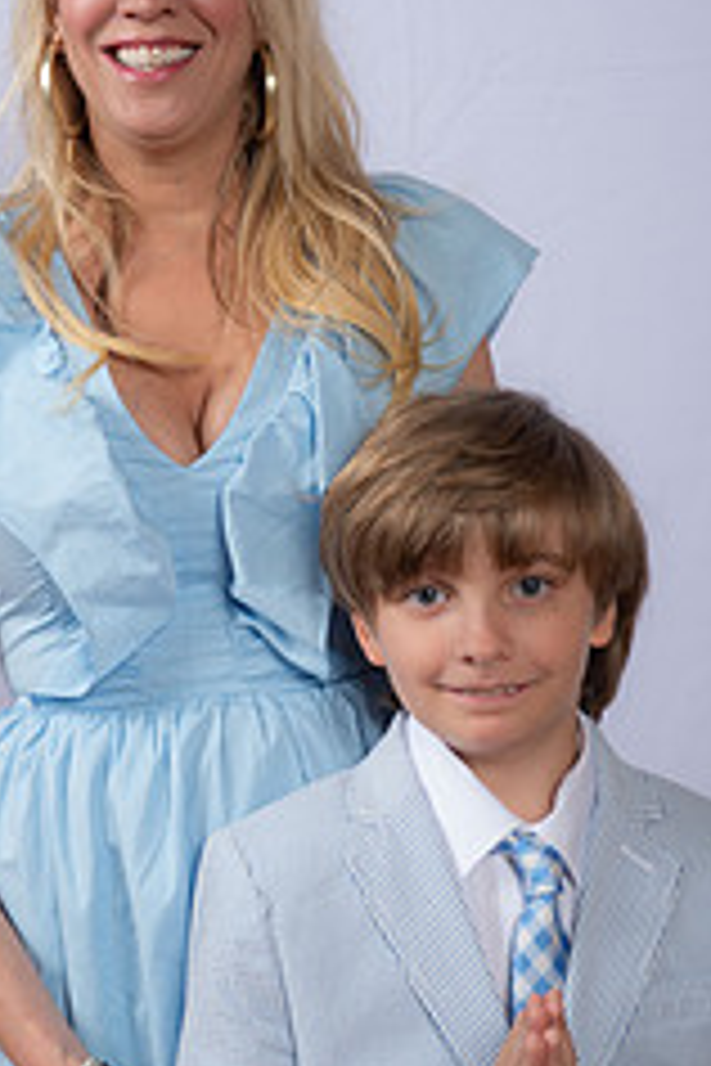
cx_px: 272
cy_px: 445
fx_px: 3258
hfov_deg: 12.4
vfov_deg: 18.6
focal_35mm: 110
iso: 250
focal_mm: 58
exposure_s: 1/160
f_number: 8
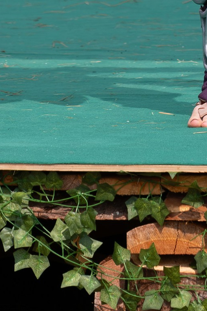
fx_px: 2580
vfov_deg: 6.6
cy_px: -397
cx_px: 124
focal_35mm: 299
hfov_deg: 4.6
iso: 160
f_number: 4
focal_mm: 37.6
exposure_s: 1/1600
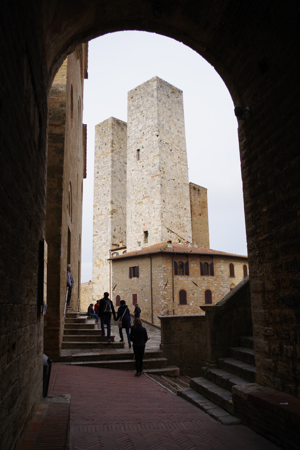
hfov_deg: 43.6
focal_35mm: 30
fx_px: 375
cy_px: 225
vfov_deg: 61.9
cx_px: 150
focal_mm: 20
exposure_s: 1/640
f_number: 4
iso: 200
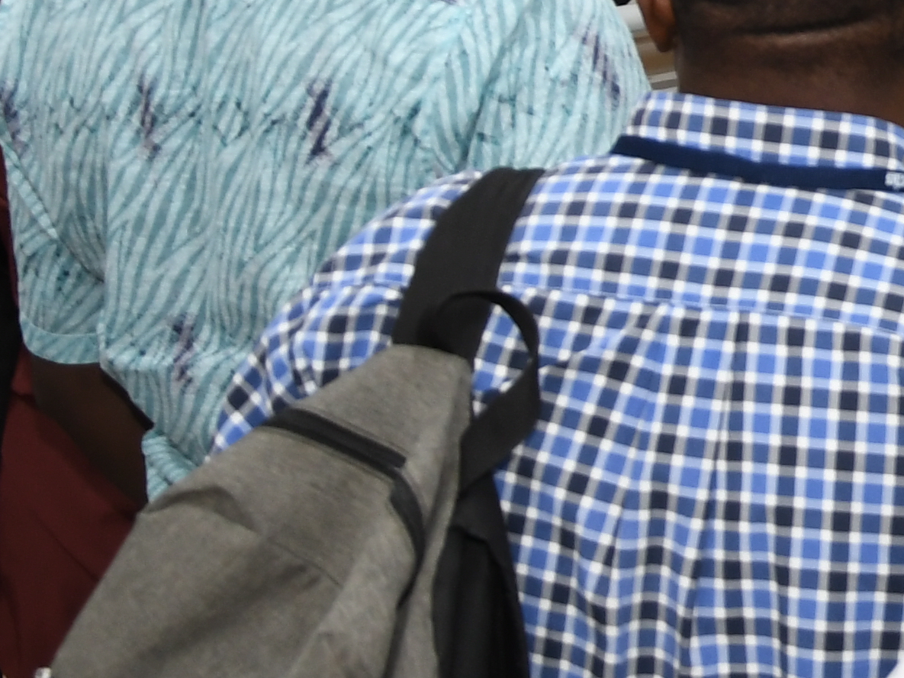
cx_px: 1470
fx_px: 6135
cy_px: -378
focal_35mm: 235
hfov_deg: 8.2
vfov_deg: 6.2
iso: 400
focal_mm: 35
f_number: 4.5
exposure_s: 1/50
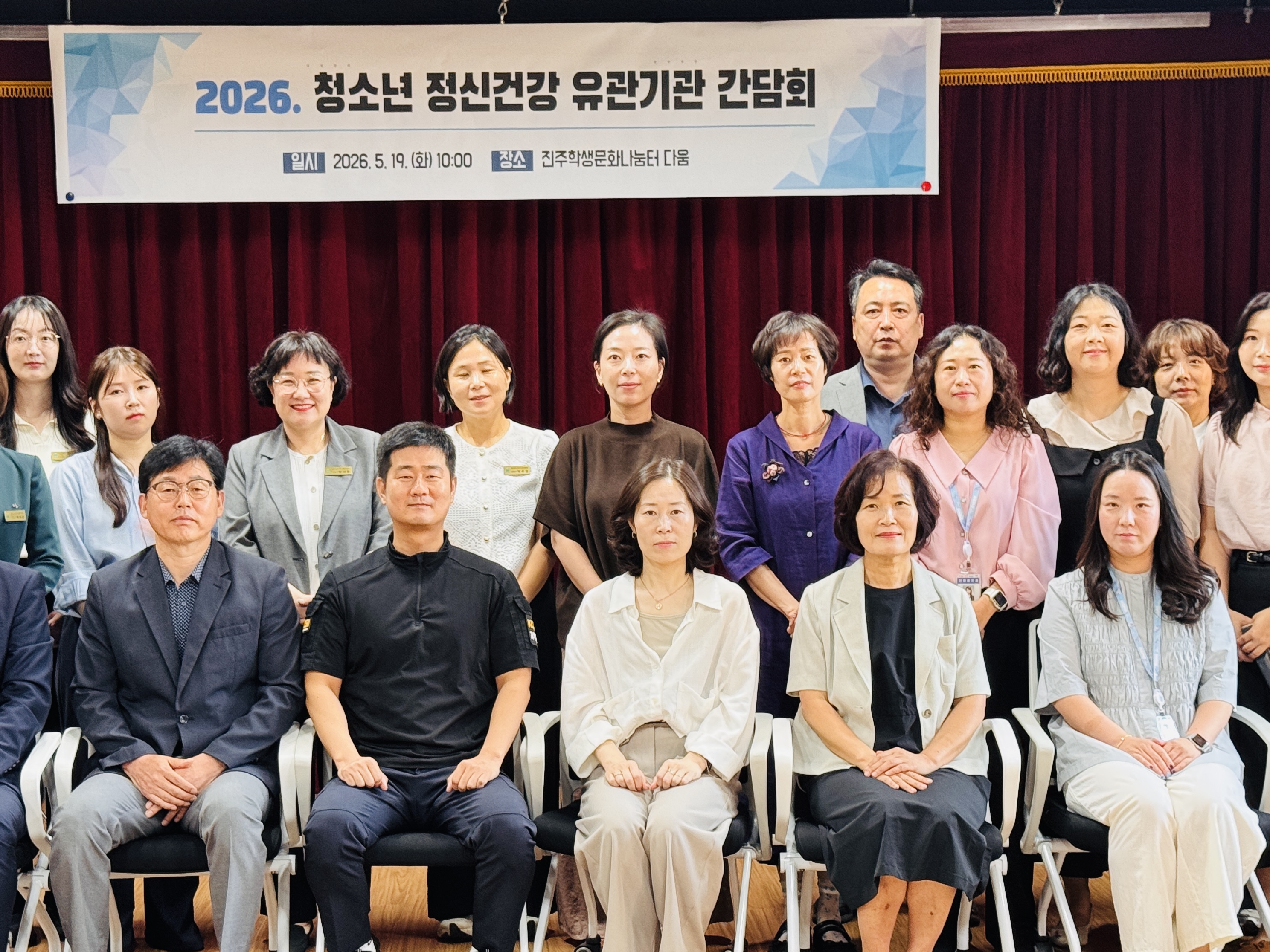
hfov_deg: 29.8
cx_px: 587
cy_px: 512
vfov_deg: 22.6
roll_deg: +0.8
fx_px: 2385
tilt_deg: -2.9
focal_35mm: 65
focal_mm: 6.76
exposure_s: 1/40
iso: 250
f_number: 1.78
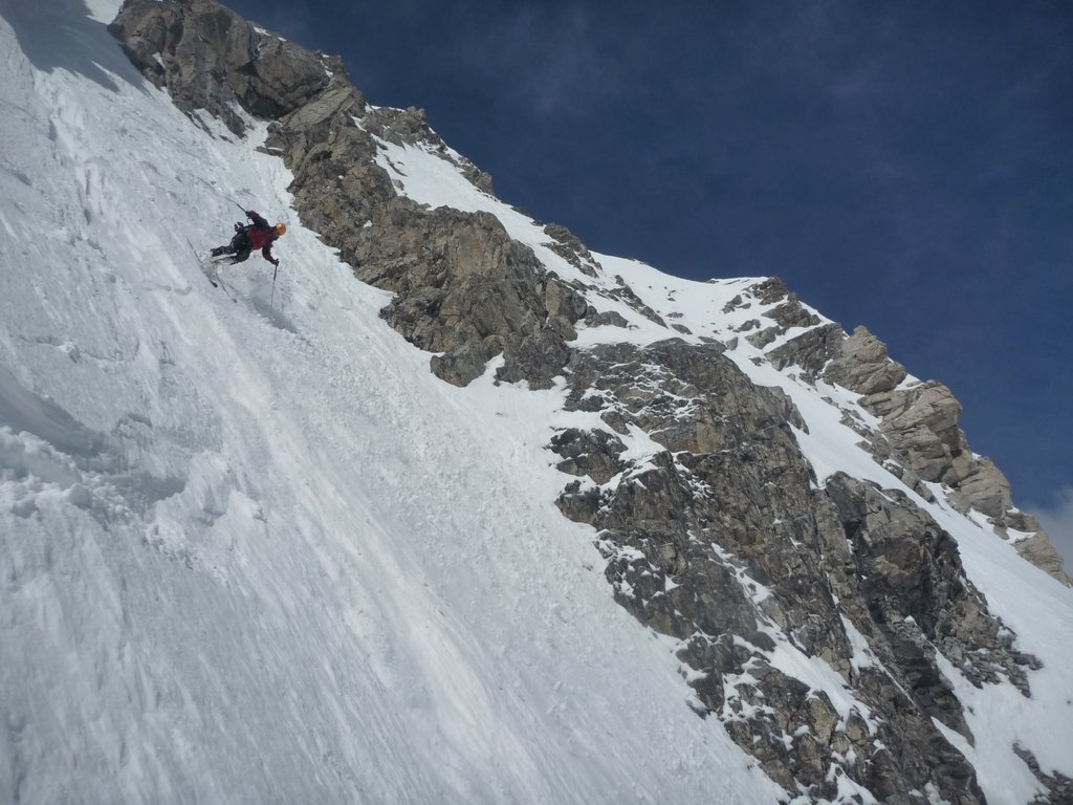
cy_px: 402
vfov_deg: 49.7
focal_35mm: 28
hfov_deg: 63.4
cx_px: 536
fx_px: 868
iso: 125
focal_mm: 4.9
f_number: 10
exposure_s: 1/500
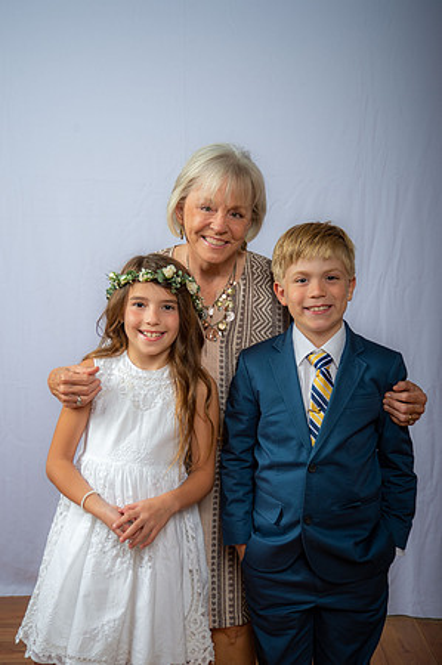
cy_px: 332
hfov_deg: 24.6
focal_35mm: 55
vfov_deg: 36.3
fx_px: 1015
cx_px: 221
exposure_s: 1/200
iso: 250
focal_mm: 55
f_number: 5.6
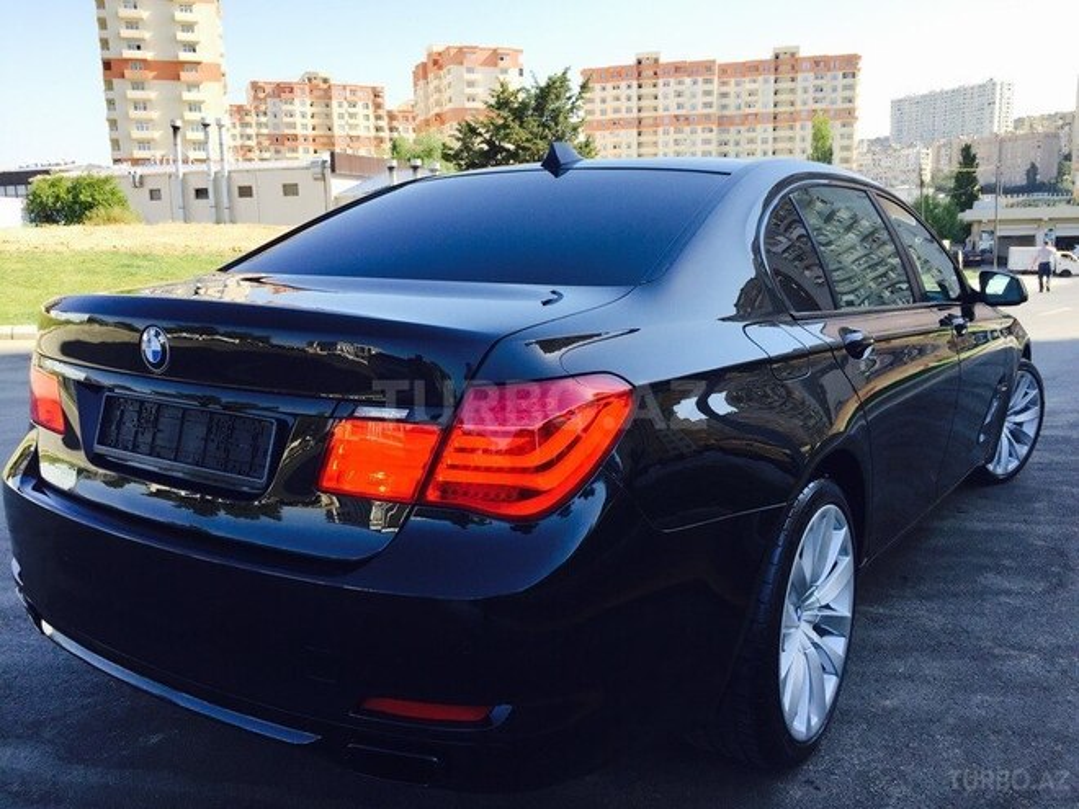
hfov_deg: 61.7
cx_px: 540
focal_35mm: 29
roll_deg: +1.0
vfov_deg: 48.2
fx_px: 904
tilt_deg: -9.0
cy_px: 404
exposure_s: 1/618
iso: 32
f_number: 2.2
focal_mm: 4.15
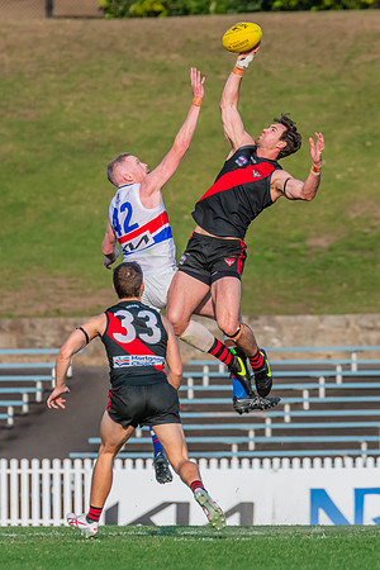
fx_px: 11372
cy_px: 246
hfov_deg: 1.9
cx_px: 184
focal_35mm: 718
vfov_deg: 2.9
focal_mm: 420
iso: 800
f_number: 8
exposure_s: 1/1250
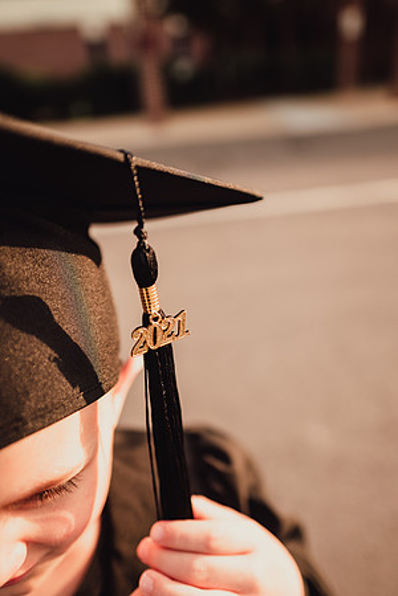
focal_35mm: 24
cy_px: 298
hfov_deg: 53.1
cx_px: 199
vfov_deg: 73.7
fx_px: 398
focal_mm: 24
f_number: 2.2
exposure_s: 1/400
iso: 100
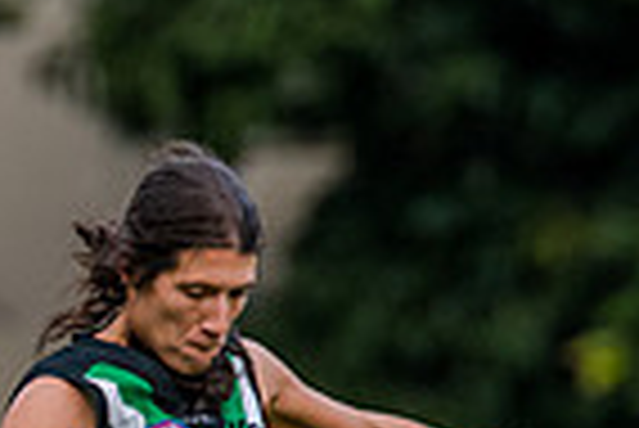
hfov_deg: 1.0
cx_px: 241
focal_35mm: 2138
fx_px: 37988
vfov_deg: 0.6
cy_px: 571
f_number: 5
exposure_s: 1/1600
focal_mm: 380
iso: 800
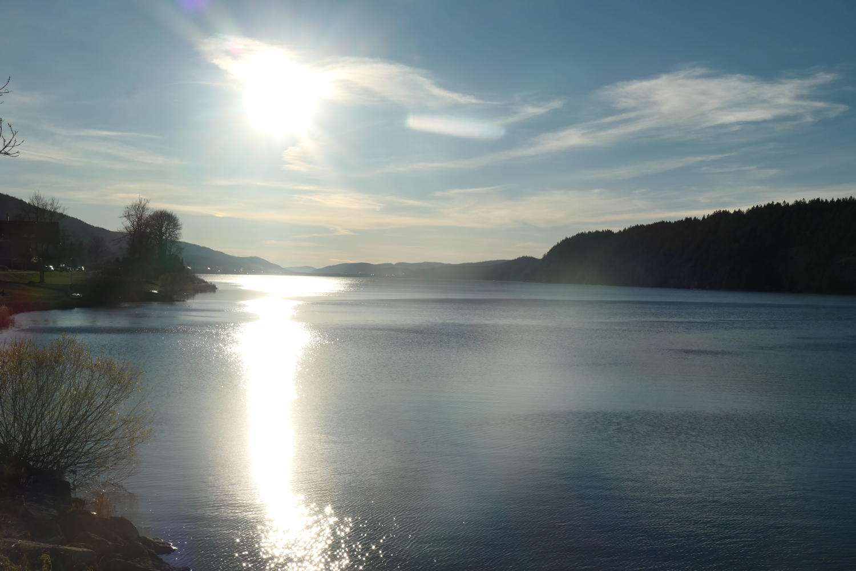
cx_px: 428
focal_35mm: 43
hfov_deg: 45.4
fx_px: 1022
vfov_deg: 31.2
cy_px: 286
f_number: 8
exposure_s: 1/2000
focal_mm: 15.8
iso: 200
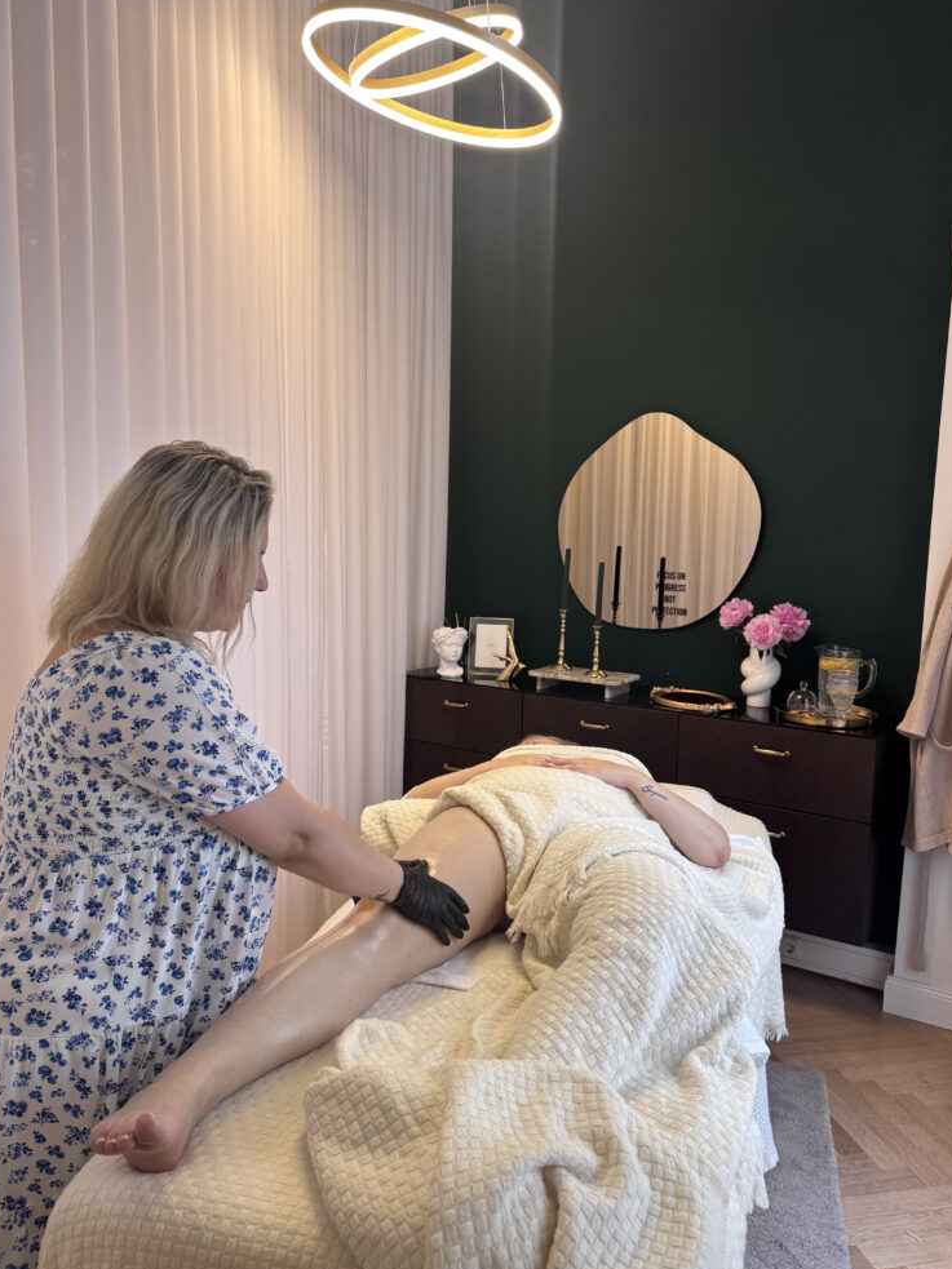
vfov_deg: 69.4
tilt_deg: -6.6
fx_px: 917
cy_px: 648
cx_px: 462
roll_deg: -2.1
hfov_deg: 54.9
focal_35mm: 25
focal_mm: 6.76
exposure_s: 1/120
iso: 200
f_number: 1.78
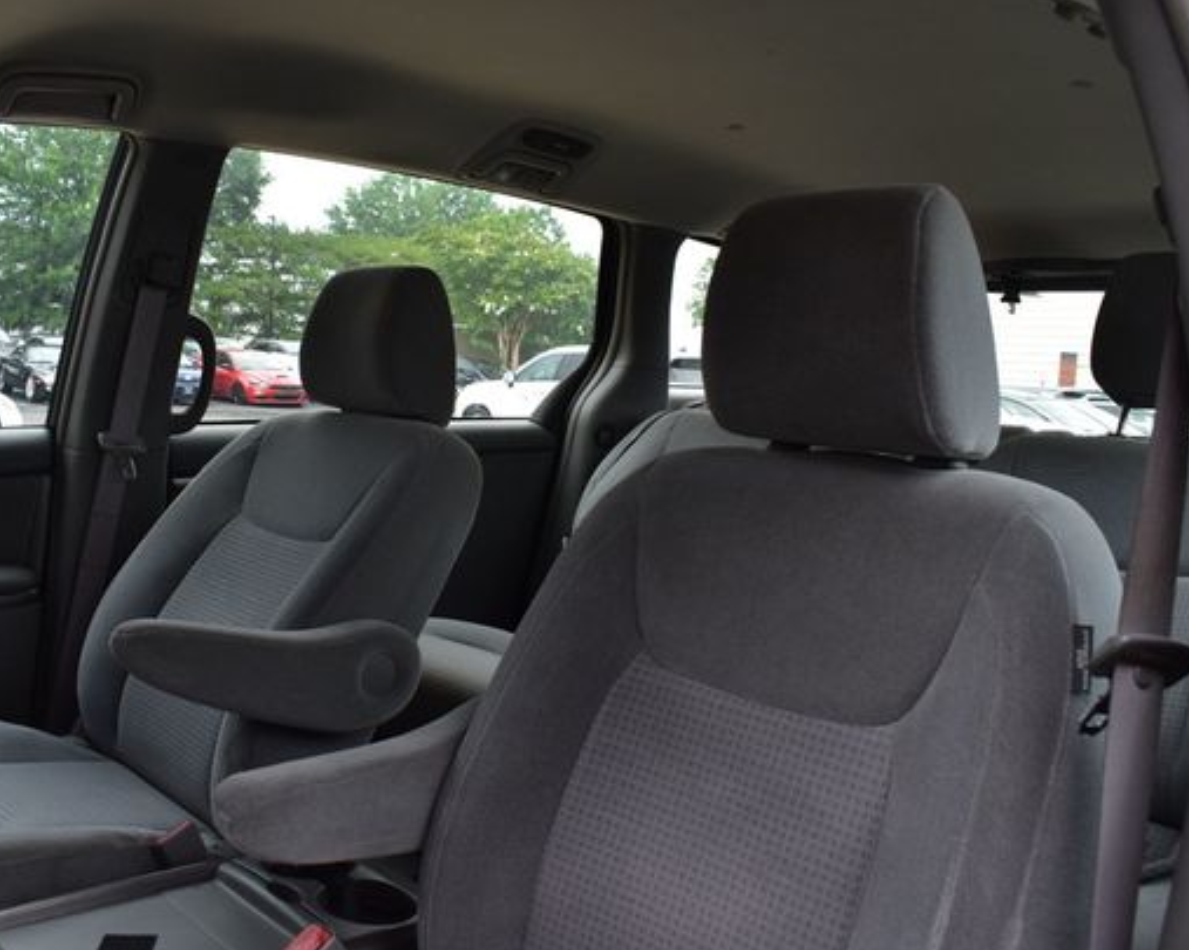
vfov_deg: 45.7
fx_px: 1125
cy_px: 457
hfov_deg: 55.6
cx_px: 542
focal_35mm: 32
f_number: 9
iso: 400
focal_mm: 18
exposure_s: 1/100
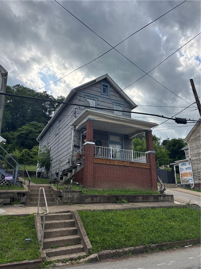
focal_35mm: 26
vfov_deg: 67.3
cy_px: 134
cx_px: 100
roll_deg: -0.9
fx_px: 201
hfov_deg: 53.1
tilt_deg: +17.2
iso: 50
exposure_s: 1/2710
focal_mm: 5.96
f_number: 1.6
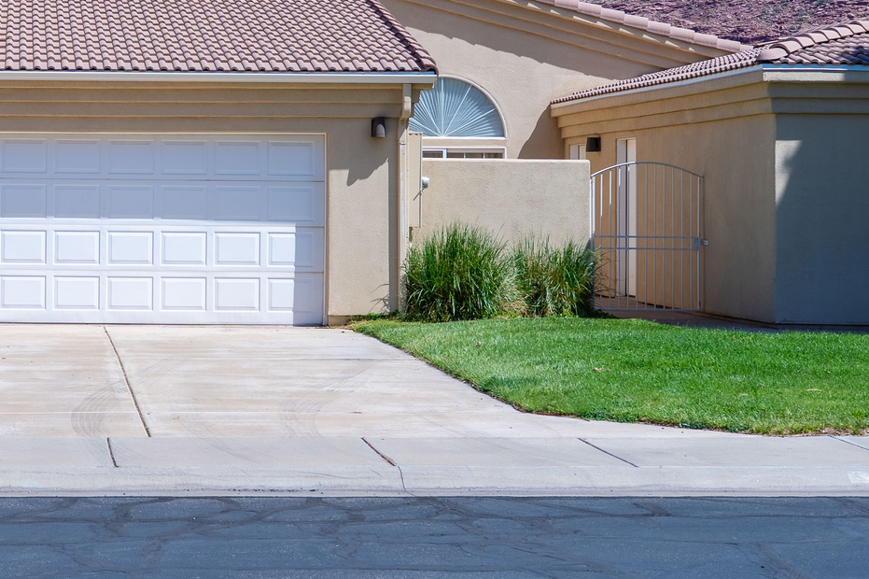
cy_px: 161
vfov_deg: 17.6
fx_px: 1858
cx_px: 50
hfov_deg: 25.3
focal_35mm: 77
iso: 100
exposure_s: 1/4000
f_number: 5.6
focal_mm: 35
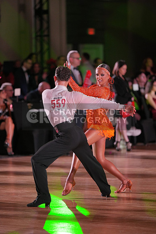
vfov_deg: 10.3
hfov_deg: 6.9
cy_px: 117
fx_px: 1299
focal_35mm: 200
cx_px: 78
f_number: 2.8
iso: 1250
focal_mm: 200
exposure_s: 1/400
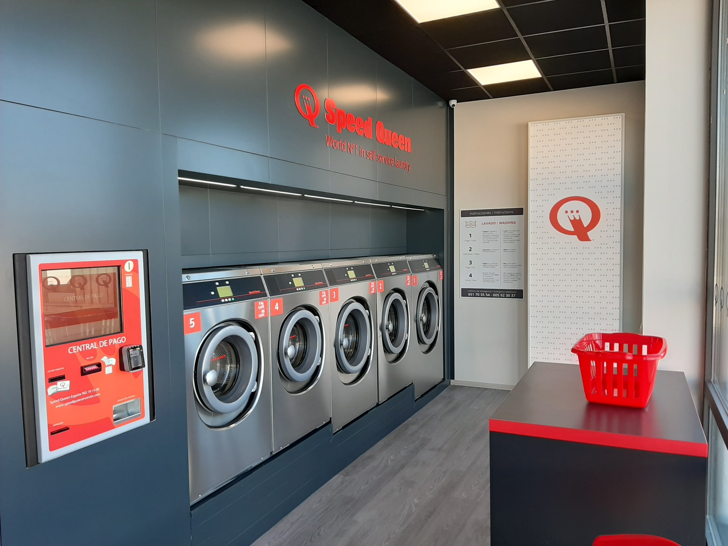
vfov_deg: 53.1
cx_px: 364
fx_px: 547
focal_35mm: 26
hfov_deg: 67.3
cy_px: 273
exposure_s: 1/129
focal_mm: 3.93
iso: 40
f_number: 1.7
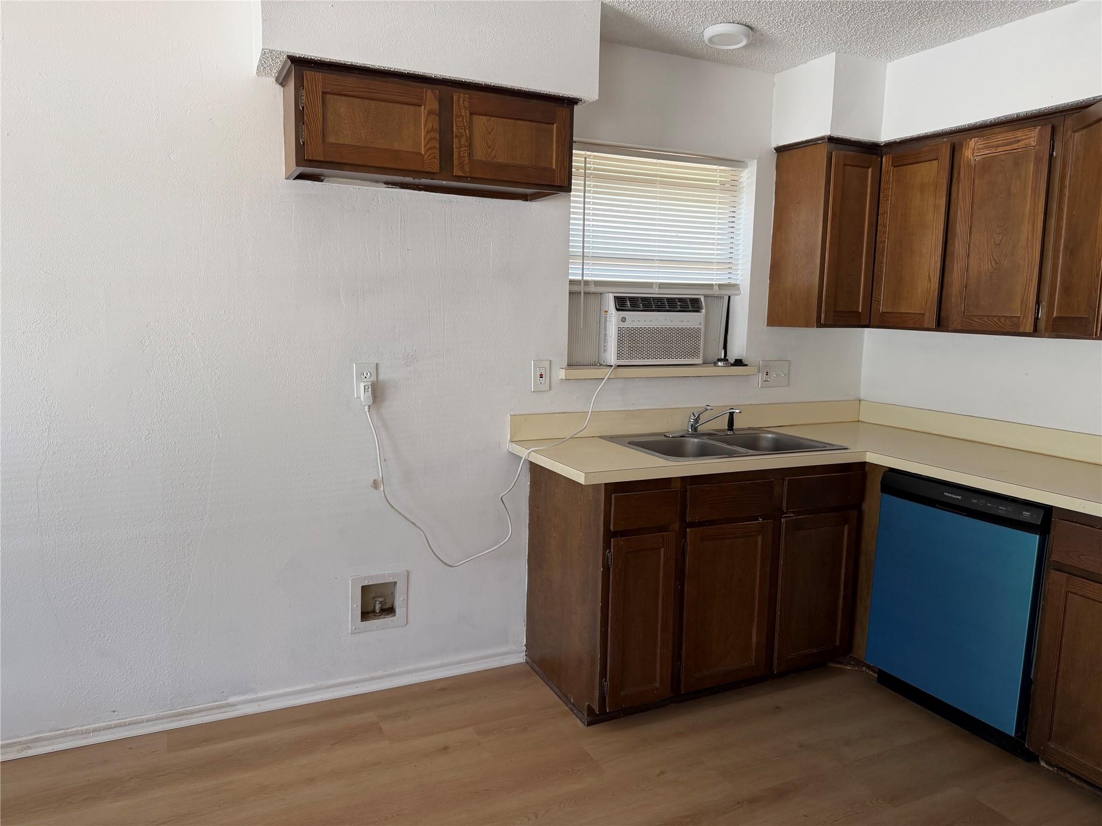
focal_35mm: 24
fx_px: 764
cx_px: 551
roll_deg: -0.9
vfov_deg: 56.8
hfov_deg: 71.6
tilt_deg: -7.6
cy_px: 413
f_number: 1.78
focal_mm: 6.76
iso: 160
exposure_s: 1/120
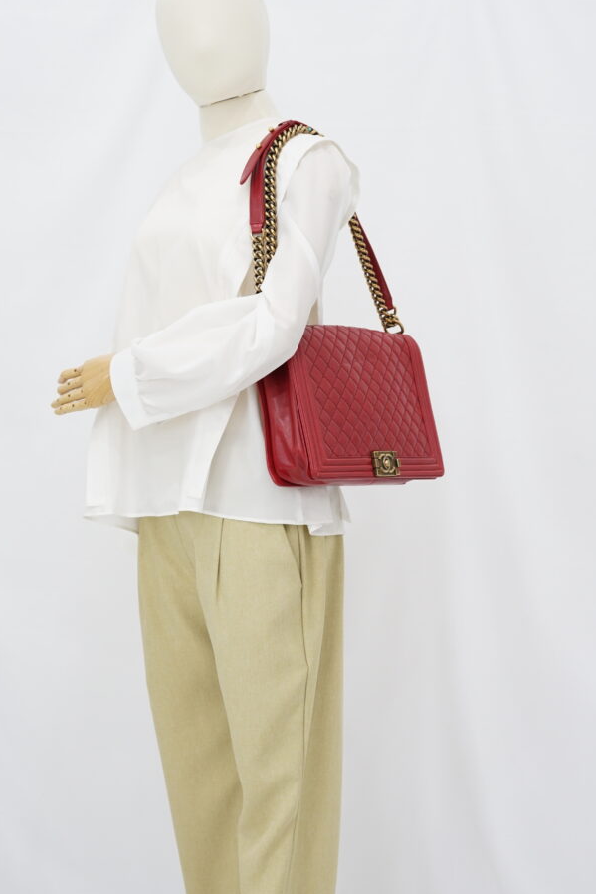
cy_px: 451
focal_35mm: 57
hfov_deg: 23.8
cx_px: 264
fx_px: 1415
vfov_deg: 35.0
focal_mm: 50
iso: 640
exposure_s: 1/8
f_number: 6.3
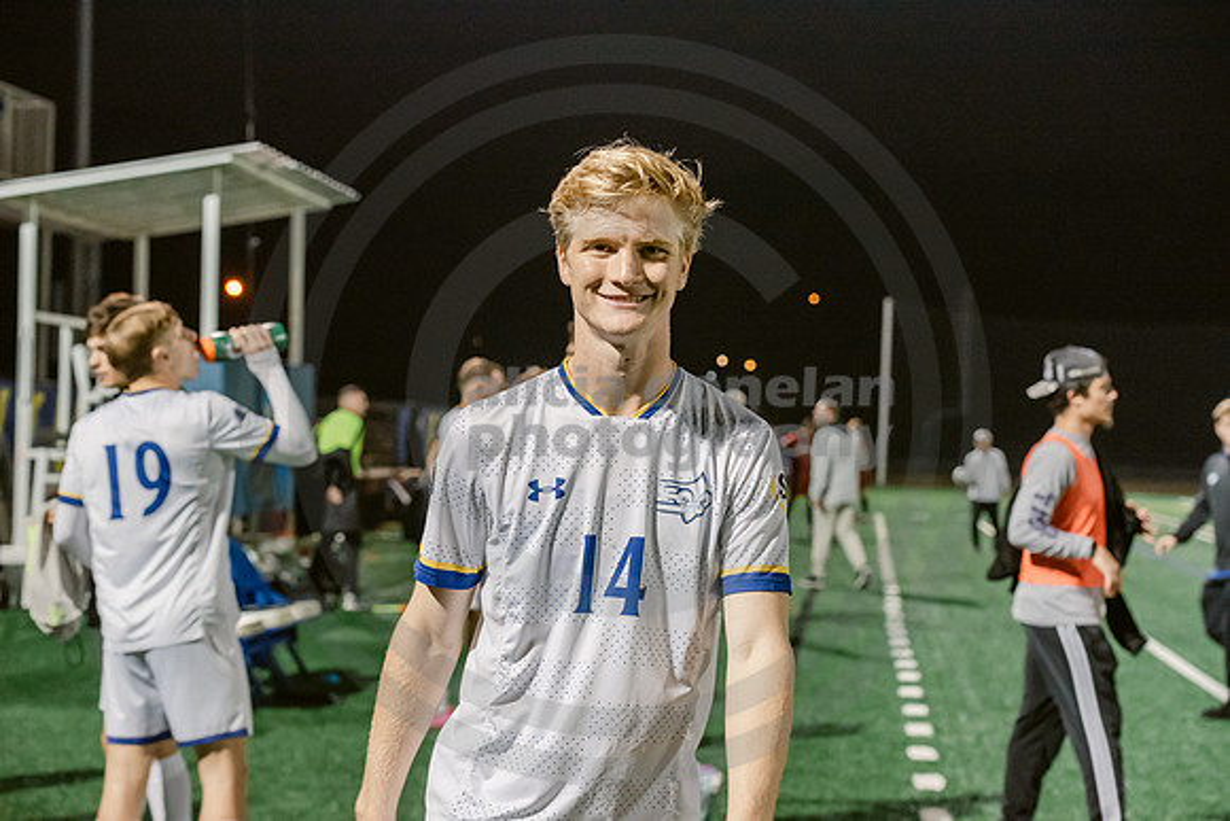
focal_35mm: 70
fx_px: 2392
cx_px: 615
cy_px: 410
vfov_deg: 19.5
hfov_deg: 28.8
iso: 2500
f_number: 4.5
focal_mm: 70
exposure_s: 1/320
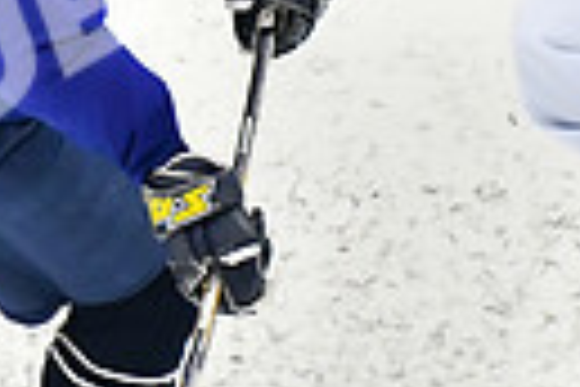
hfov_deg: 1.8
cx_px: -22
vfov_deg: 1.2
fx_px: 18981
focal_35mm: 1178
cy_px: 29
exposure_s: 1/1600
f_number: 2.8
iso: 6400
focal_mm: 175
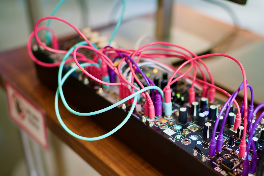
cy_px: 128
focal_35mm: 54
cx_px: 182
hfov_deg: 36.4
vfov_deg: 24.8
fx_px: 396
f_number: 1.4
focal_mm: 35
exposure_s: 1/25
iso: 100
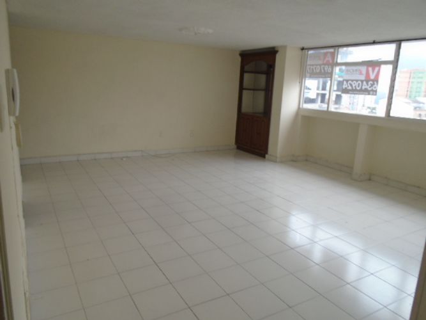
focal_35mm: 26
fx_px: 320
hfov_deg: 67.3
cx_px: 213
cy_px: 160
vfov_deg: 53.0
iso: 100
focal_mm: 4.6
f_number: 3.2
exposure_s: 1/60
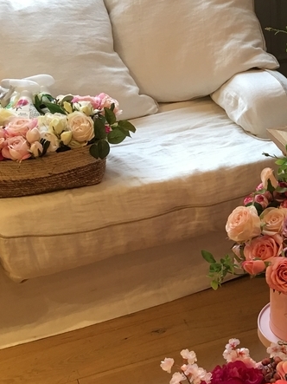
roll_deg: -1.7
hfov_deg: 20.9
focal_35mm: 67
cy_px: 217
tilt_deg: -28.1
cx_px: 313
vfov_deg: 28.9
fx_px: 741
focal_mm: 4.15
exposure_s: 1/17
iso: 64
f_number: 2.2
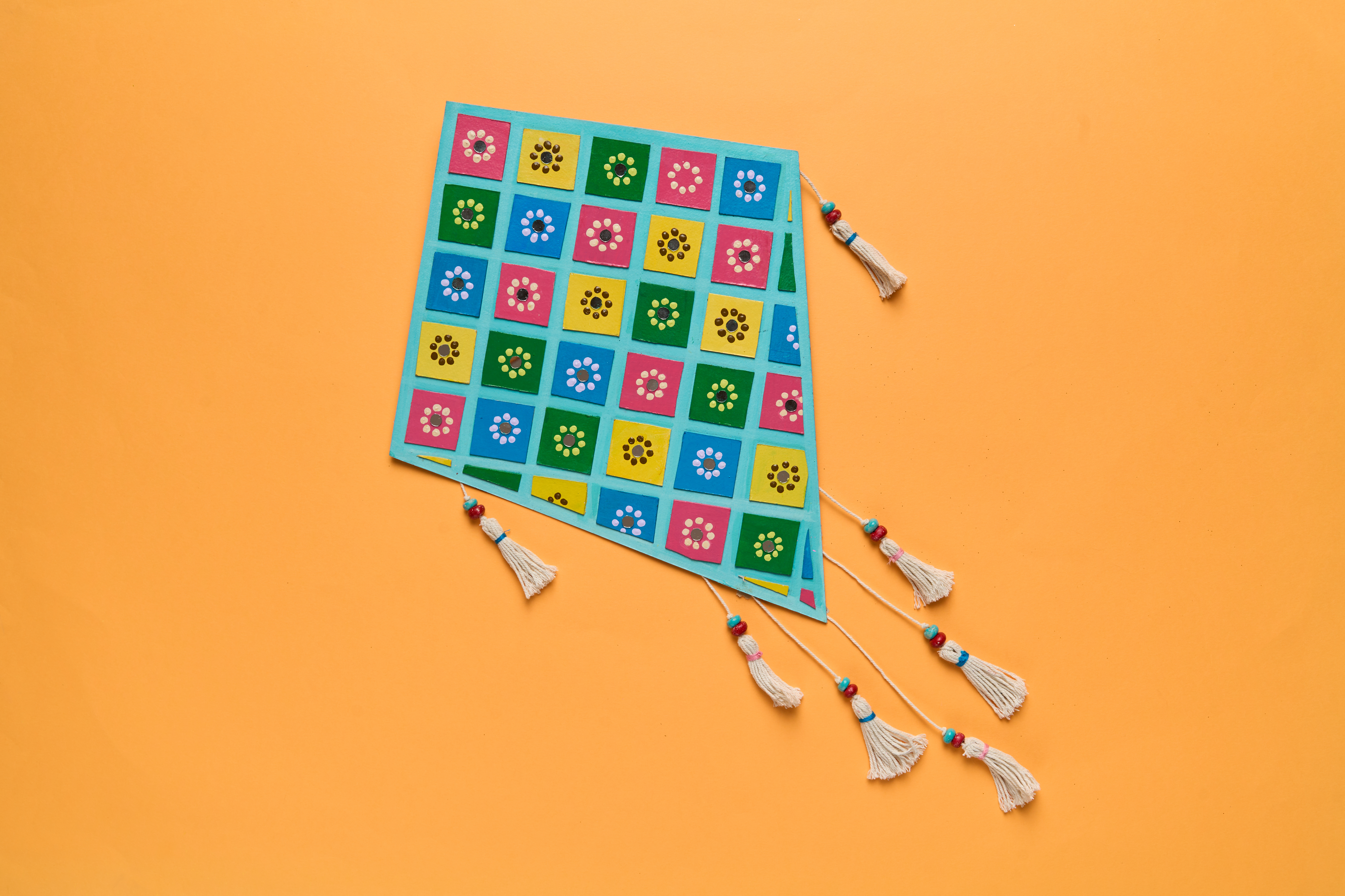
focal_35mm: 38
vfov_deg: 35.1
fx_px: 1420
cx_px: 672
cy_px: 448
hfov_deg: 50.7
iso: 100
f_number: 10
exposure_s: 1/125
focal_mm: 38
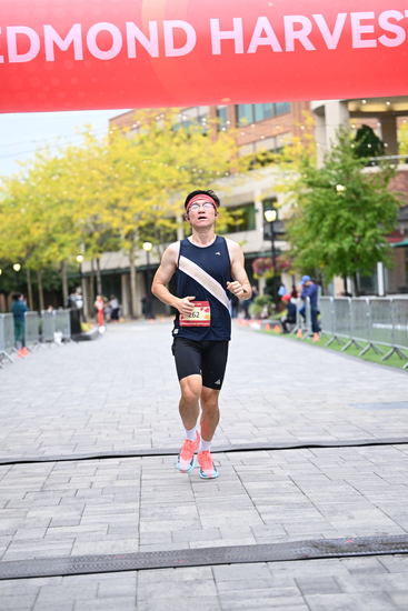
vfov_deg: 26.0
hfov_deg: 17.5
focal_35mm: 78
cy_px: 306
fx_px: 1325
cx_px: 204
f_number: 2.8
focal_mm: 78
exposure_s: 1/1250
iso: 1250
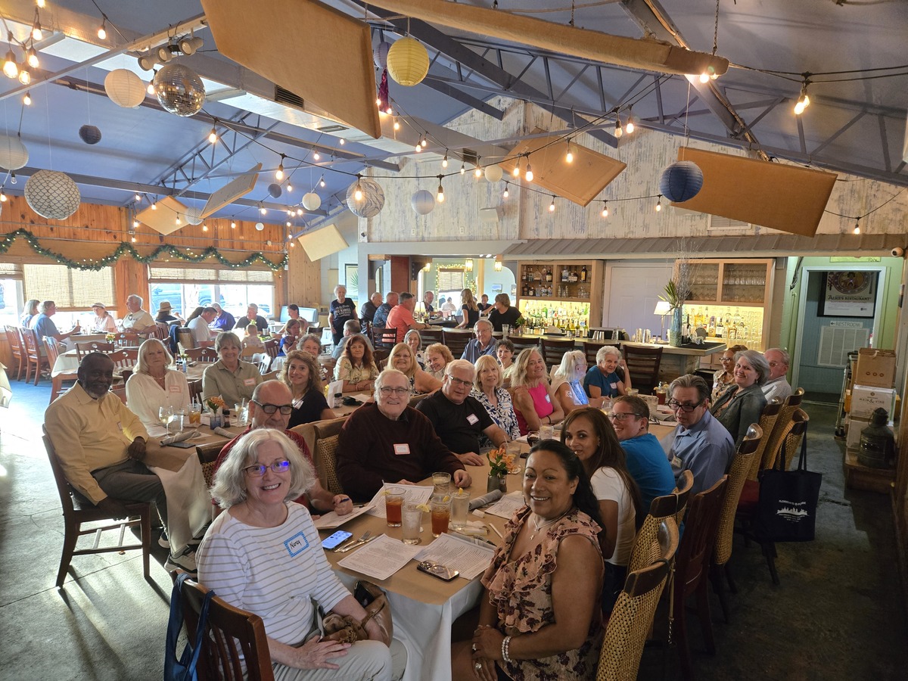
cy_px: 340
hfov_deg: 73.9
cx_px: 454
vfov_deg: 58.9
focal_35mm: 23
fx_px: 603
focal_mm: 5.4
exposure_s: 1/60
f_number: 1.8
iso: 1000
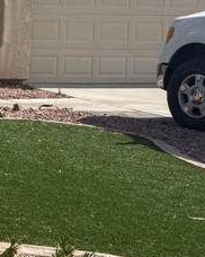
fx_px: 866
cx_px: -321
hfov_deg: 10.9
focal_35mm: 114
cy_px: 71
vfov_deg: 16.8
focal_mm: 5.96
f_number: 1.6
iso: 50
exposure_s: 1/3279
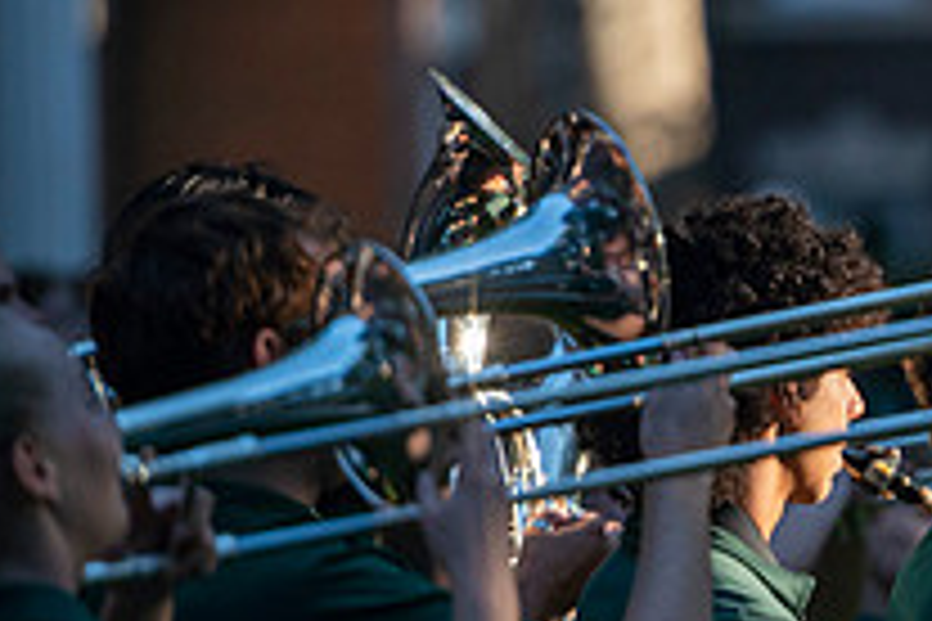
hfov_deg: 3.7
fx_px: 14523
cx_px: 1283
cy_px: 432
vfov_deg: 2.5
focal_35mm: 561
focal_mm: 200
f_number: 2.8
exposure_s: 1/2500
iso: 800
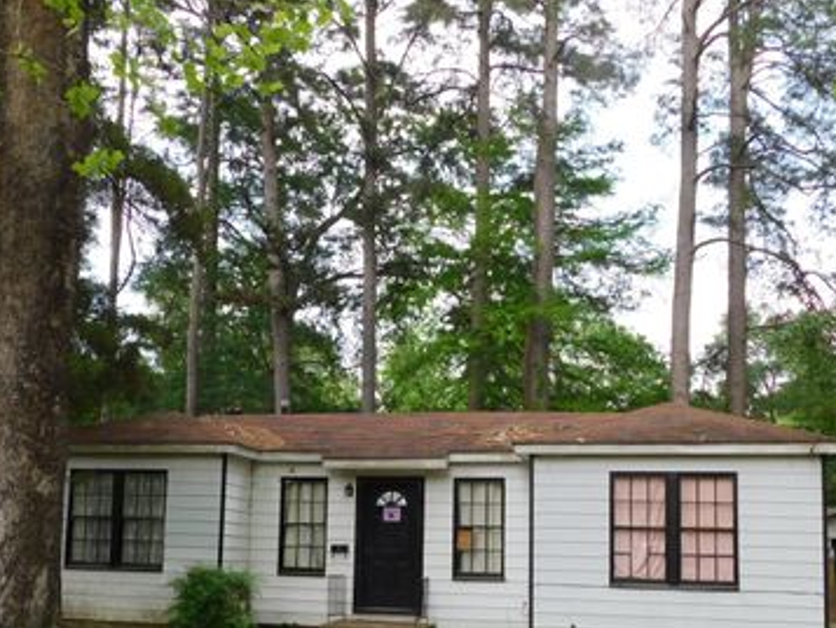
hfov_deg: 44.7
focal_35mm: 42
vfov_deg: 34.0
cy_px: 435
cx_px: 379
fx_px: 1015
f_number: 3.2
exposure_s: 1/200
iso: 125
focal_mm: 5.3
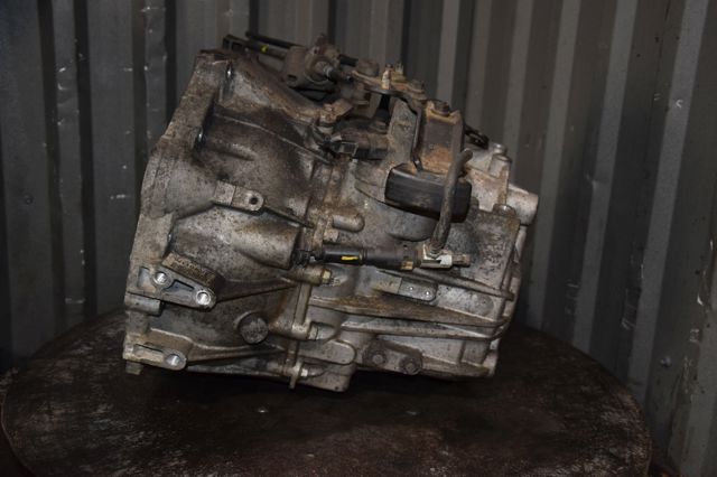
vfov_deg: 28.0
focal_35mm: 48
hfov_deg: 41.1
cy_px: 238
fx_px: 955
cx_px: 358
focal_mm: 32
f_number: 5
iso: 800
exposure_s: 1/60
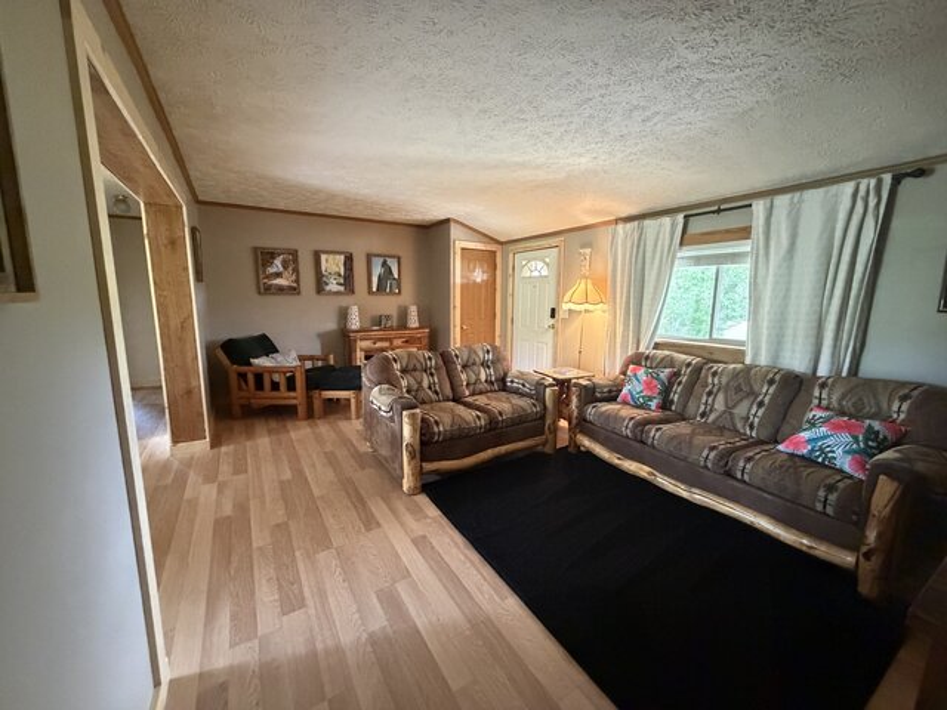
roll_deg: -0.2
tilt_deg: -9.2
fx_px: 383
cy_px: 355
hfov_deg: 102.1
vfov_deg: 85.7
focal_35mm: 14
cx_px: 474
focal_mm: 2.22
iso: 1250
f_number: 2.2
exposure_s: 1/60
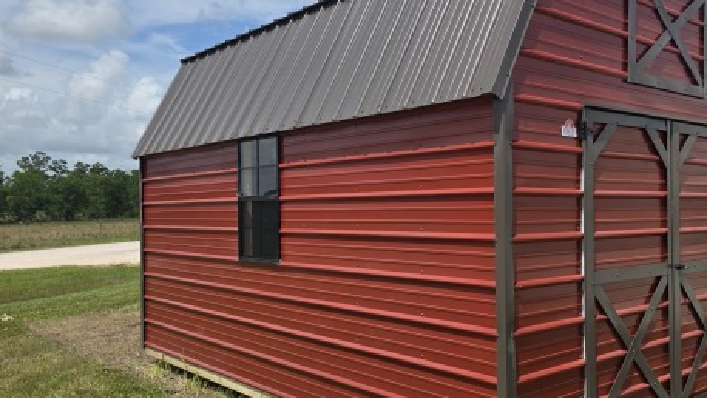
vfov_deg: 33.7
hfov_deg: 55.3
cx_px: 475
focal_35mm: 35
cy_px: 208
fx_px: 656
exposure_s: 1/7944
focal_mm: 6.3
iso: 80
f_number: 1.7
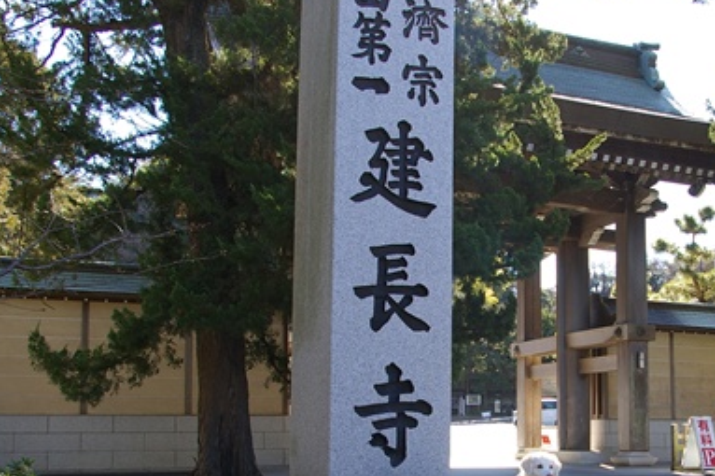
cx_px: 491
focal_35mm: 47
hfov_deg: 41.3
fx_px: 933
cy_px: 346
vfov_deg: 28.3
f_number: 6.7
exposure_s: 1/125
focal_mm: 20
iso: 200
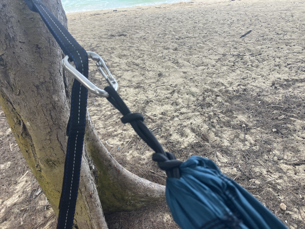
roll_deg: +6.0
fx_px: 247
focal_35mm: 28
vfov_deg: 49.7
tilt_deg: -30.9
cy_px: 114
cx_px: 152
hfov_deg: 63.4
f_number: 1.8
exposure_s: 1/126
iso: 20
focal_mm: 3.99
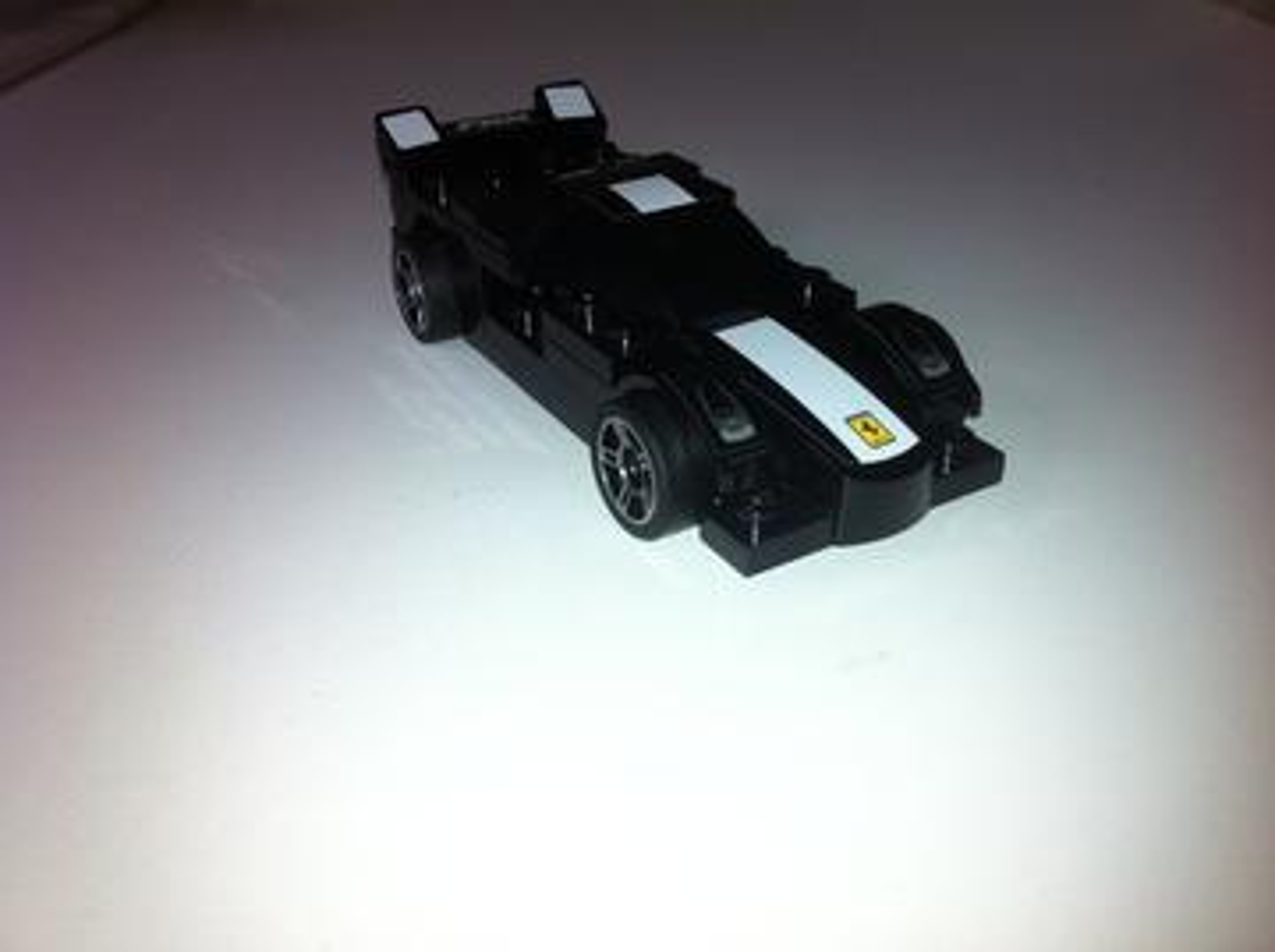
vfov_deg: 40.6
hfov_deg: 52.7
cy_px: 476
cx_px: 638
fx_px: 1287
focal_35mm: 35
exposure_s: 1/177
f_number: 2.8
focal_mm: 3.85
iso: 80
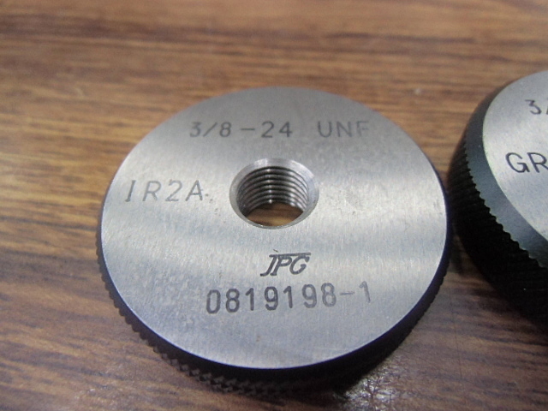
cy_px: 206
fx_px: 380
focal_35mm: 24
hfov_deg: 71.6
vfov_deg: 56.8
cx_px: 274
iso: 400
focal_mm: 4.24
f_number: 3
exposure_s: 1/30
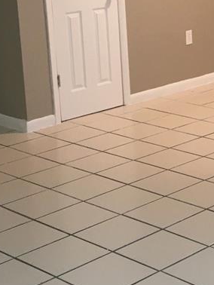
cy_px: 60
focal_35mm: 92
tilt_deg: -11.9
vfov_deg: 21.1
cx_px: 234
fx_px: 757
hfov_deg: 15.7
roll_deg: +2.8
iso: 64
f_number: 2.2
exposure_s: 1/30
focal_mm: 4.15
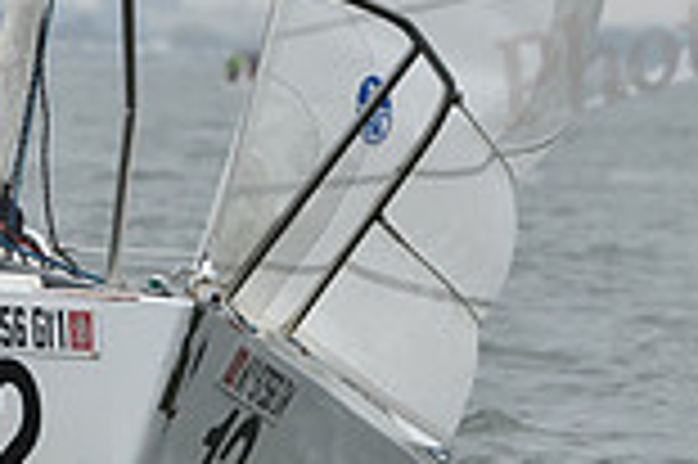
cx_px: 266
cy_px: 309
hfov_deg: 2.8
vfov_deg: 1.8
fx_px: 14507
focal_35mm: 749
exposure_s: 1/800
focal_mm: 200
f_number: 7.1
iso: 400
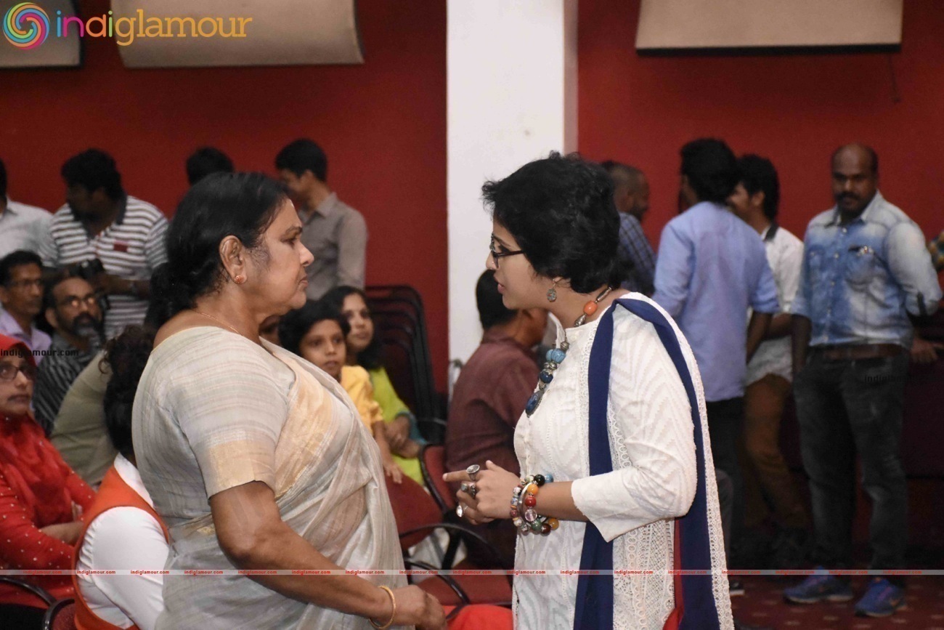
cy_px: 315
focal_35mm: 84
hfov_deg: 24.2
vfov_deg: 16.3
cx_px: 472
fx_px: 2203
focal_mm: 56
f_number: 4.8
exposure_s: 1/100
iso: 10000
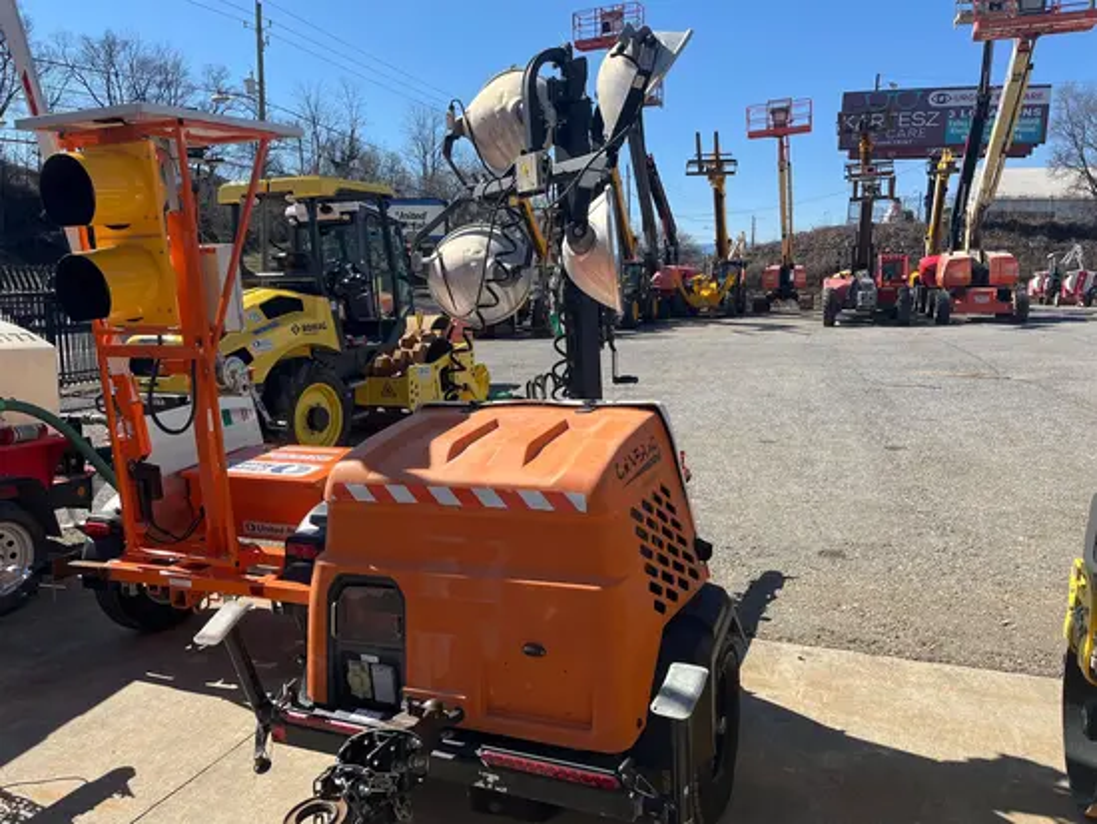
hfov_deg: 67.3
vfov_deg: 53.1
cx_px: 548
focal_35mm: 26
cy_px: 412
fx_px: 824
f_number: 1.6
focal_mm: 5.1
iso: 50
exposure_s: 1/2513
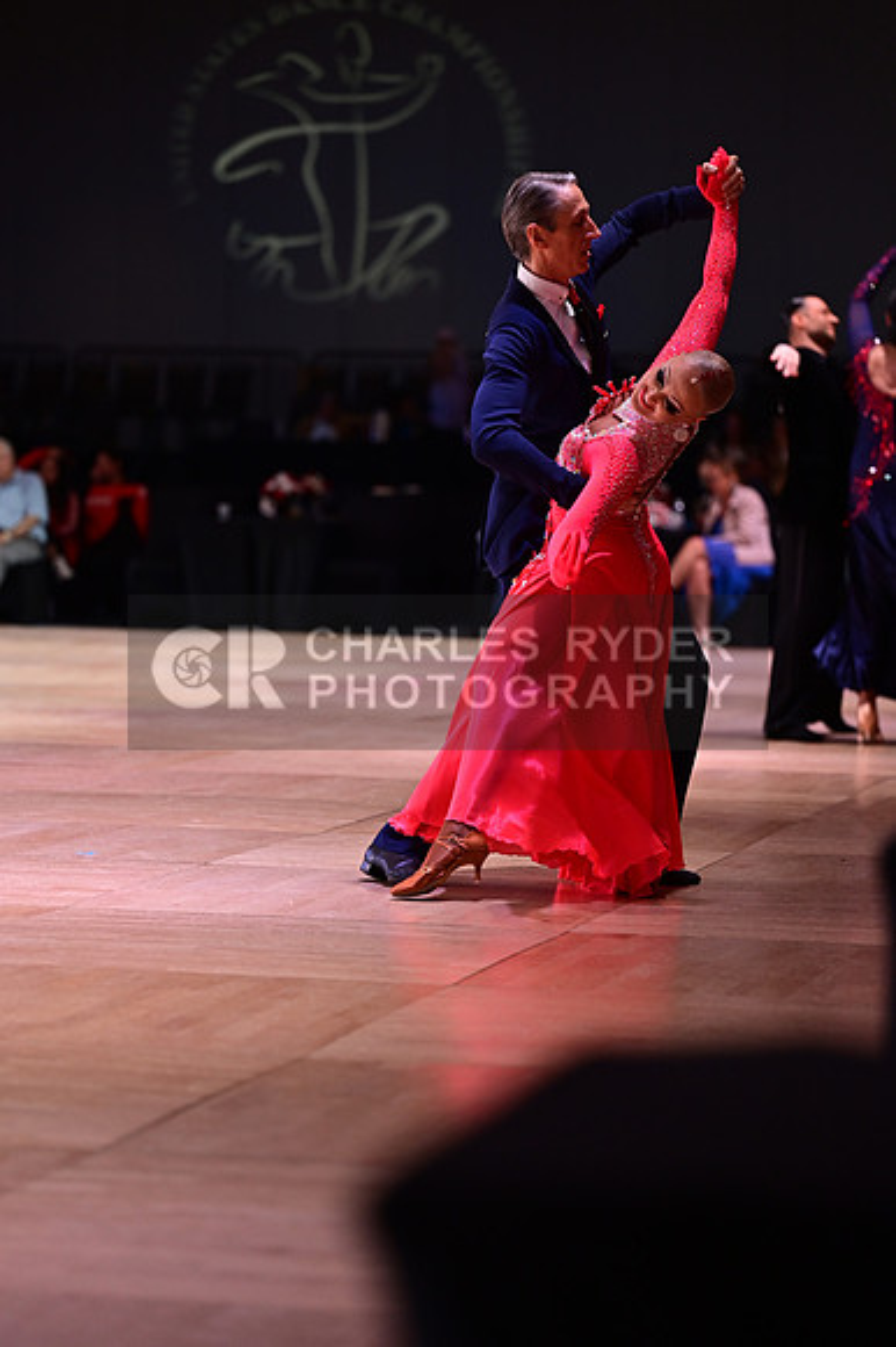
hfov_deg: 11.4
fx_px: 4485
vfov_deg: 17.1
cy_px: 674
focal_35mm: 120
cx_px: 448
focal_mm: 120
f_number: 2.8
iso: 1600
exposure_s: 1/400
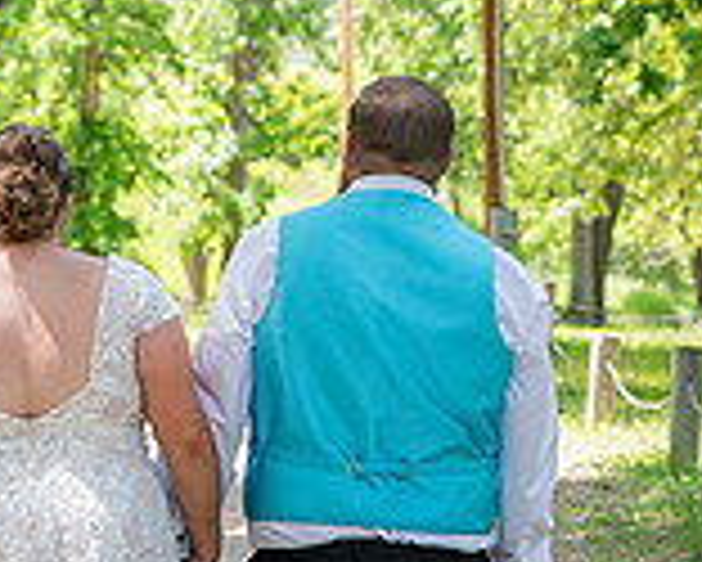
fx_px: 4657
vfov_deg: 6.9
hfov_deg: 8.6
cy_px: 389
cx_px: 194
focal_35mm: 224
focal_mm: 58
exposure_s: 1/160
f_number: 4
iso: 200
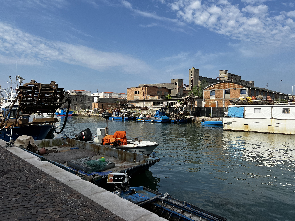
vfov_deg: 53.1
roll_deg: -0.3
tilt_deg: -0.7
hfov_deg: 67.3
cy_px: 110
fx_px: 222
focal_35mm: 26
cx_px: 148
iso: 50
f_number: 1.5
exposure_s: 1/5076
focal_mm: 5.7
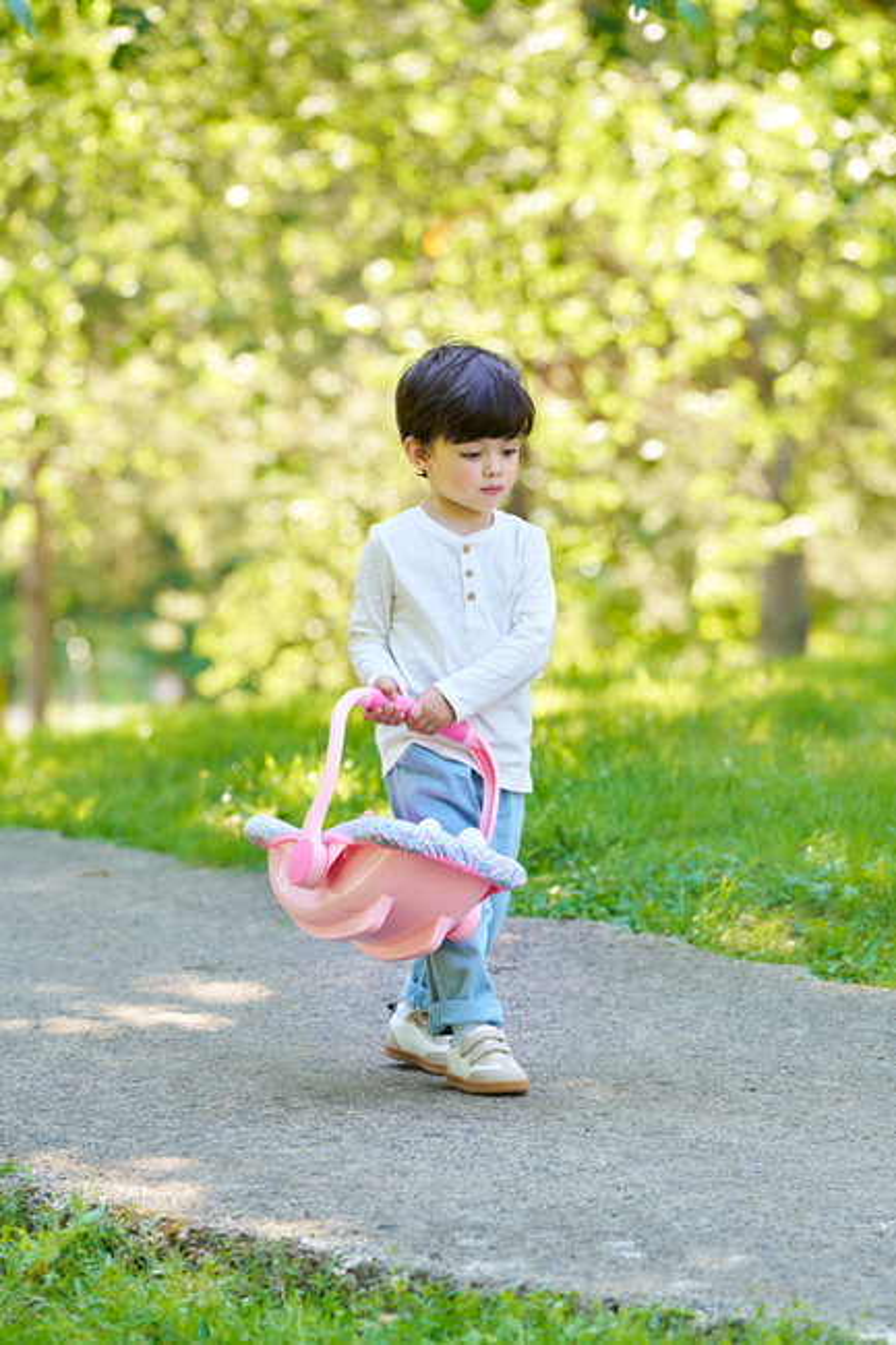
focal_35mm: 200
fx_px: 7470
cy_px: 672
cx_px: 448
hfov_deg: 6.9
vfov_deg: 10.3
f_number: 5.6
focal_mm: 200
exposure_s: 1/400
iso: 1600
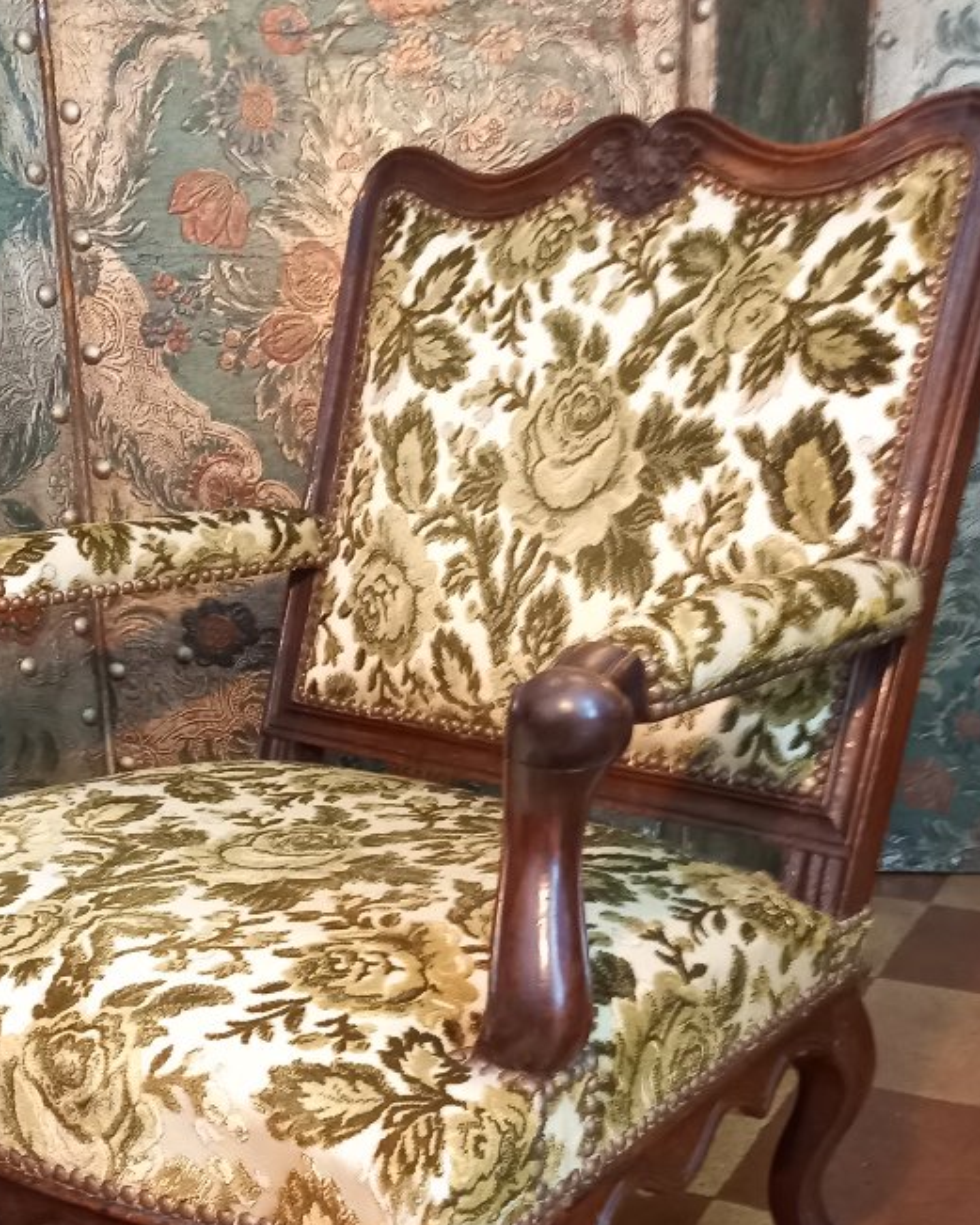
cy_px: 945
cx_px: 412
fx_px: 1631
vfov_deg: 39.8
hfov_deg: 33.4
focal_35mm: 45
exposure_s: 1/20
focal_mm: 4.65
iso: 1000
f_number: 1.8
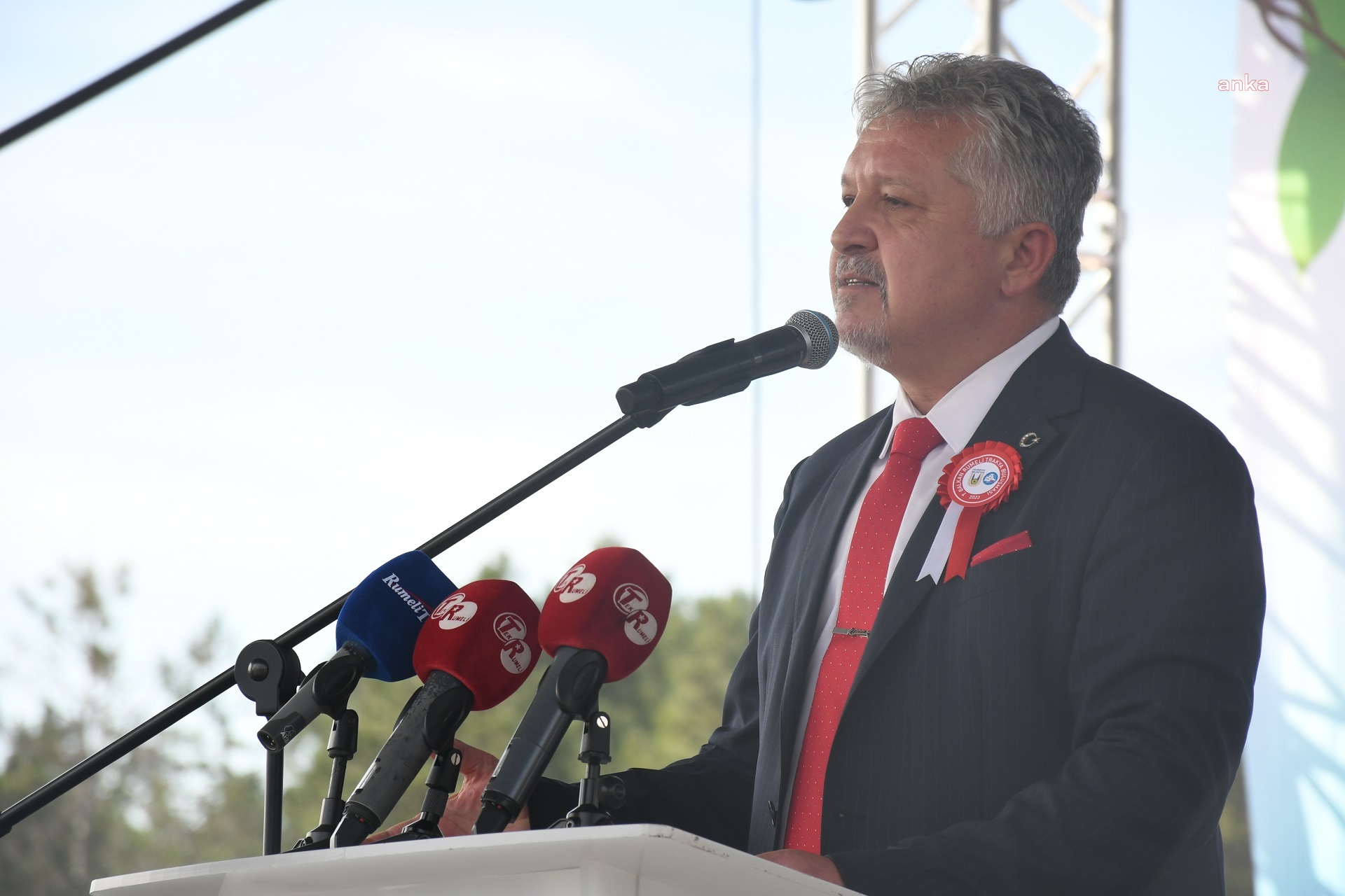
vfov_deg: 6.5
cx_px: 672
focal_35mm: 210
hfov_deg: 9.8
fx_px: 7845
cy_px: 448
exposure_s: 1/400
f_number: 7.1
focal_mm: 140
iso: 400
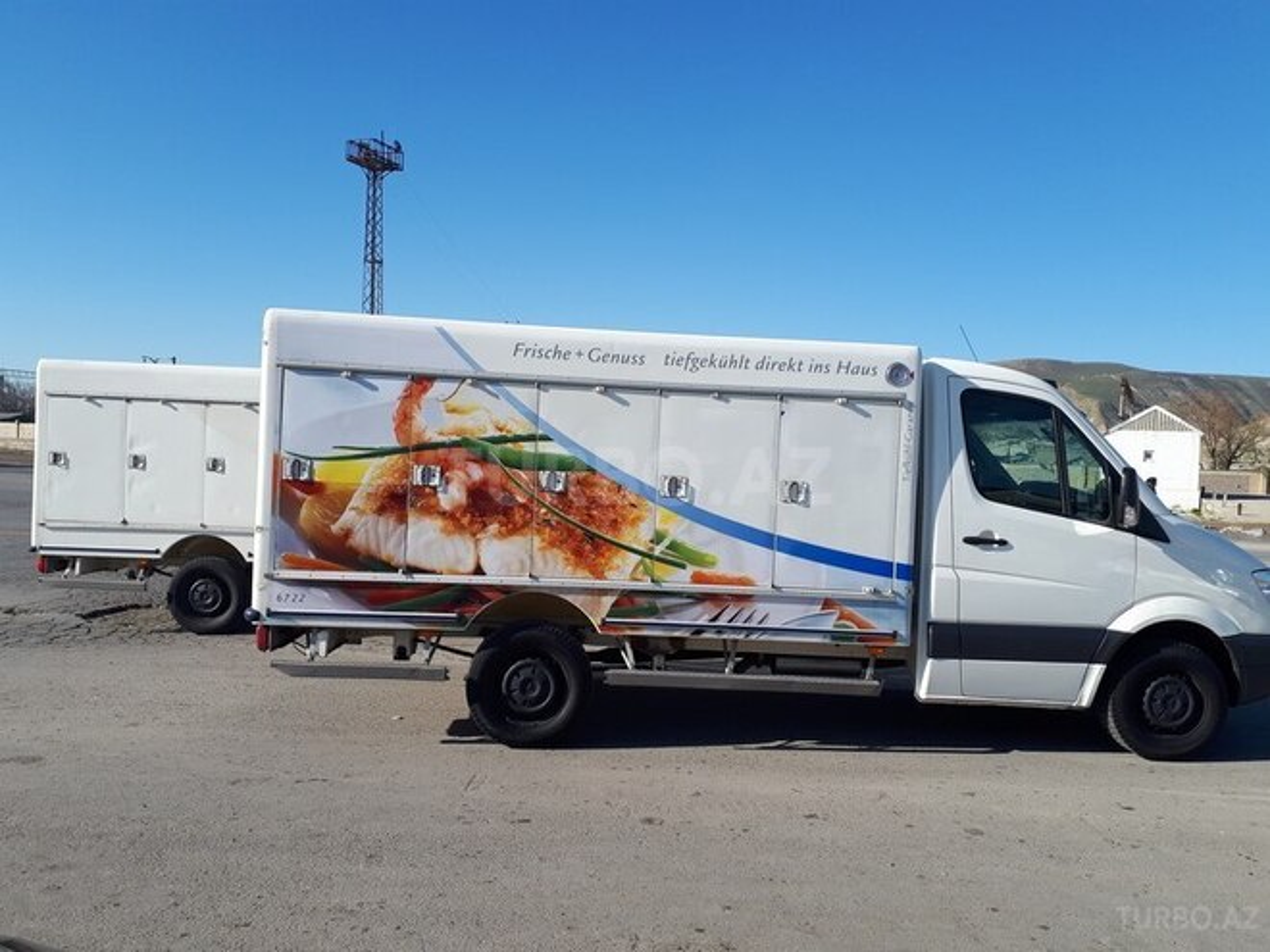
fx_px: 991
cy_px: 476
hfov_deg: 65.3
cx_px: 635
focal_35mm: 27
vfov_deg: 51.4
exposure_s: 1/1410
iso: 40
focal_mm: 3.6
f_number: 1.9
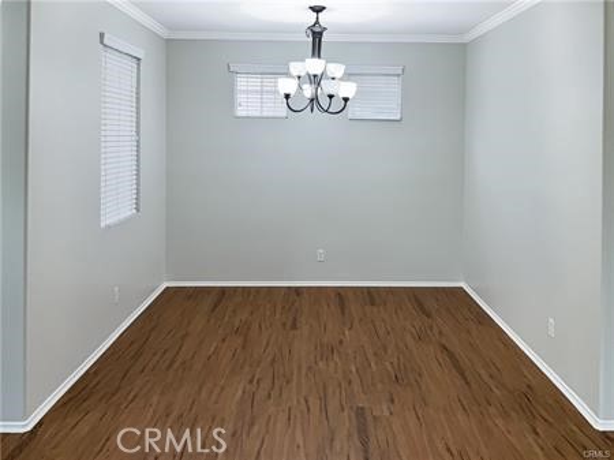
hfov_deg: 61.7
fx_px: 514
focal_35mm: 29
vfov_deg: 48.2
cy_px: 230
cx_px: 307
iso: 40
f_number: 1.8
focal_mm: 3
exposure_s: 1/120
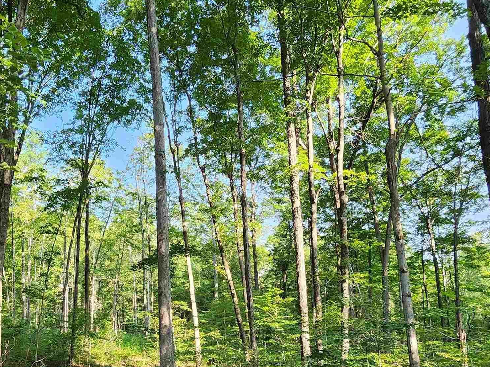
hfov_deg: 64.2
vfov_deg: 49.9
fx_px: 382
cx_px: 179
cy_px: 260
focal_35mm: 27
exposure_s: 1/139
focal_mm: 2.2
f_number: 2.2
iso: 50
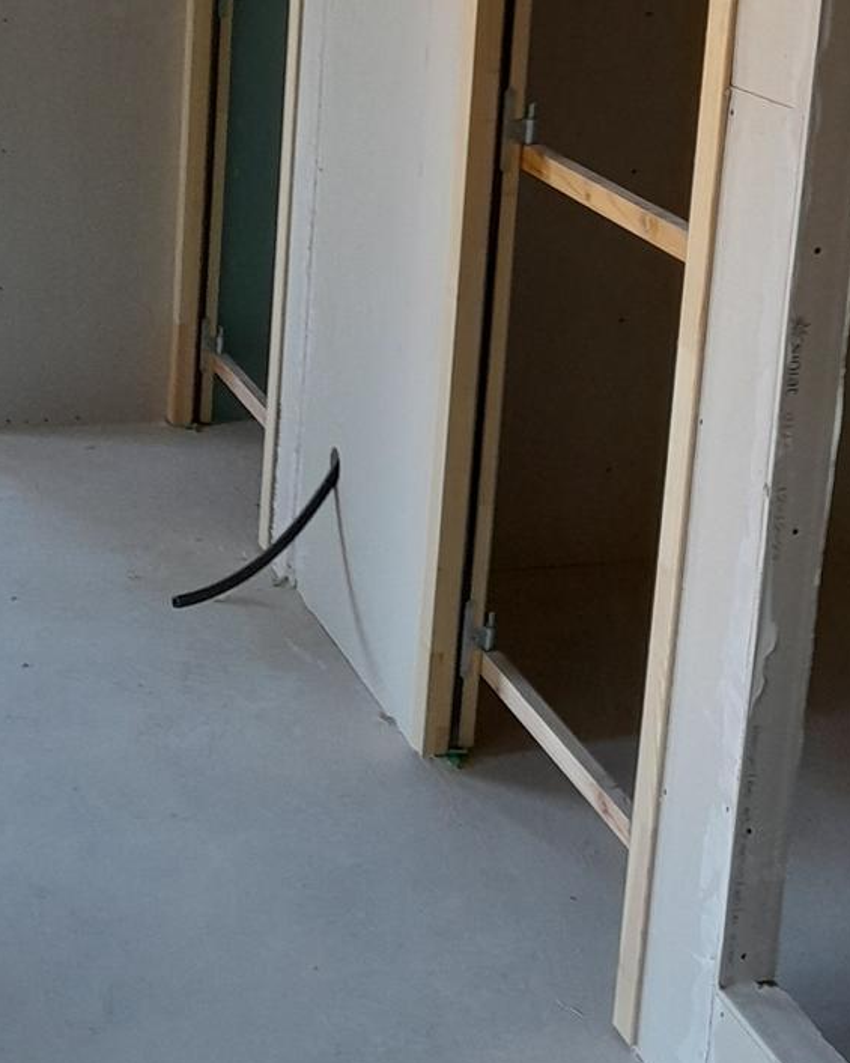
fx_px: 2169
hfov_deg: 21.7
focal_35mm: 69
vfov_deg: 27.2
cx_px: 763
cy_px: 301
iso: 320
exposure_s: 1/60
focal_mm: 3.98
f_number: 1.8
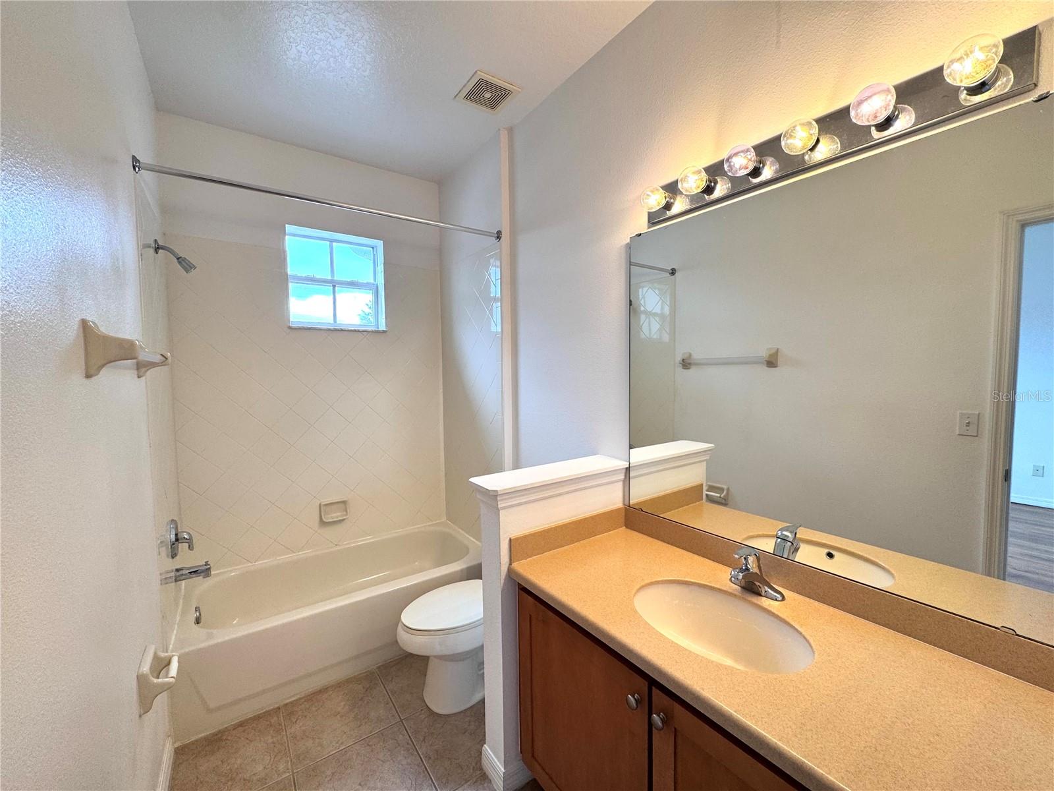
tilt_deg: -4.6
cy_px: 396
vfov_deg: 85.7
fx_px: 426
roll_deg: +0.5
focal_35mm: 14
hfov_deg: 102.1
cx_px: 527
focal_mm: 2.22
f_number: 2.2
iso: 100
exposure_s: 1/120
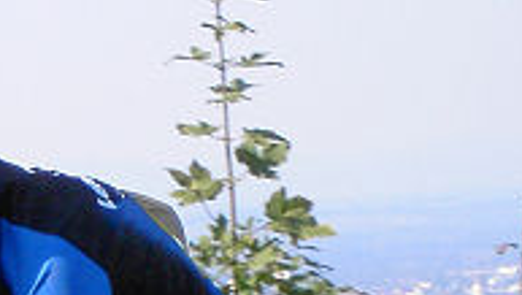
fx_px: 6553
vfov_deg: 2.6
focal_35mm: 473
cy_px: 593
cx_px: -27
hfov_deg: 4.6
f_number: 5.6
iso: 100
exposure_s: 1/320
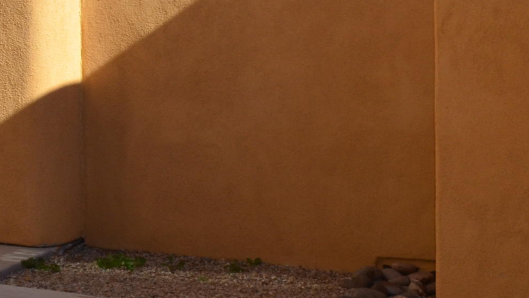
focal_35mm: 96
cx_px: -39
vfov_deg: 12.5
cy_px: 5
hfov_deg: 21.2
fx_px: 1346
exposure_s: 1/200
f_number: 18
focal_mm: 20
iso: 400
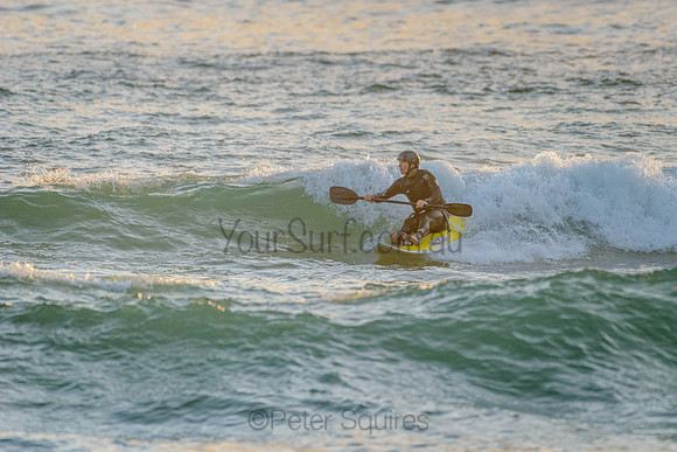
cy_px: 175
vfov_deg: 2.2
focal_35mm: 612
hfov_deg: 3.4
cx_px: 415
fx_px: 11520
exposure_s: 1/1250
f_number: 5.6
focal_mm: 500
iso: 500
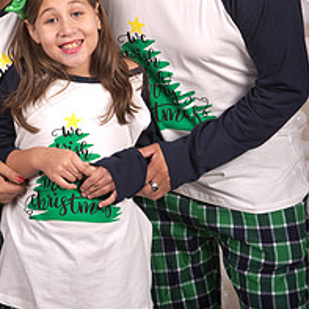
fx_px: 1474
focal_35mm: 146
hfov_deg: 11.9
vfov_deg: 11.9
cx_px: 82
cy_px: 47
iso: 50
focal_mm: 75
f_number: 11
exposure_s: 1/125
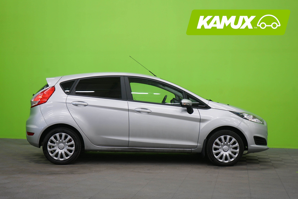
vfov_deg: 27.5
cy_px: 100
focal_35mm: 49
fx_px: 406
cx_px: 149
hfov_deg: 40.3
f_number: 5
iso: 400
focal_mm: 49
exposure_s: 1/10
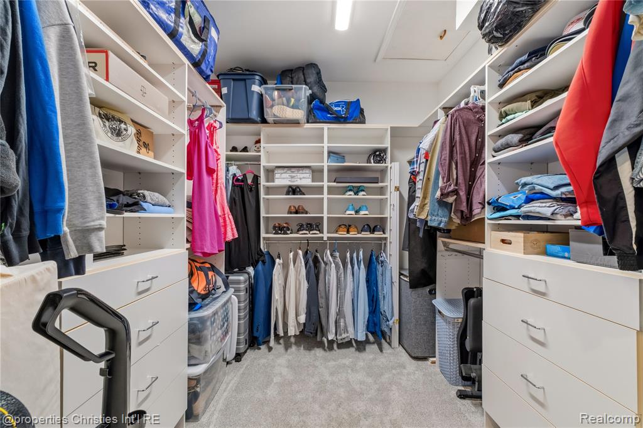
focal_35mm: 15
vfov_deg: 77.3
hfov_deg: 100.4
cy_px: 214
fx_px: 268
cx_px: 322
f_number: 7.1
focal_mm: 10
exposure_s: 1
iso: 500
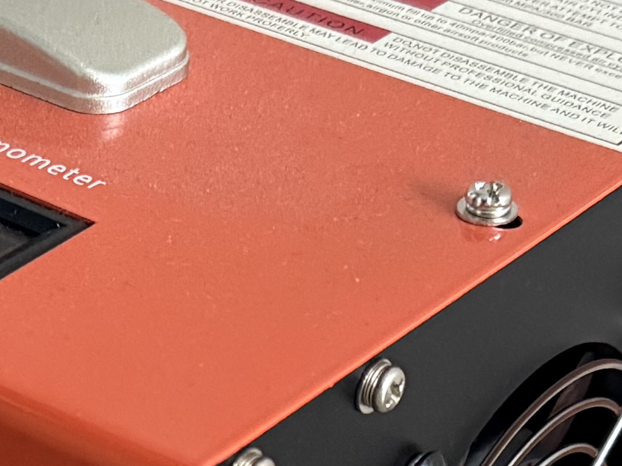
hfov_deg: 14.4
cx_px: -80
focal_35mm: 134
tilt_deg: -40.3
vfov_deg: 10.5
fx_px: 2408
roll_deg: +2.6
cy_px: 773
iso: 640
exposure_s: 1/60
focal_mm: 6.76
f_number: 1.78
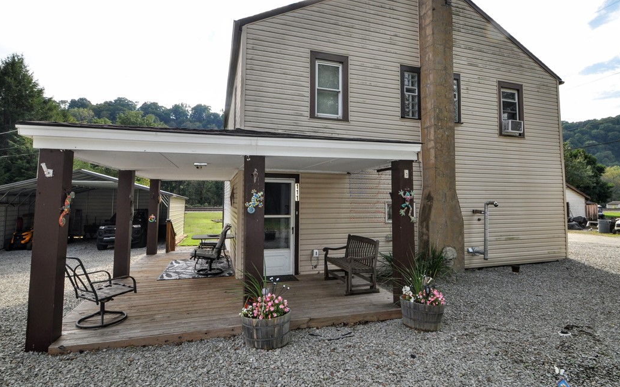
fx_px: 270
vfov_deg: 71.1
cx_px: 312
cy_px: 176
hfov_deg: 97.8
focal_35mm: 16
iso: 320
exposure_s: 1/200
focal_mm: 10
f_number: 11
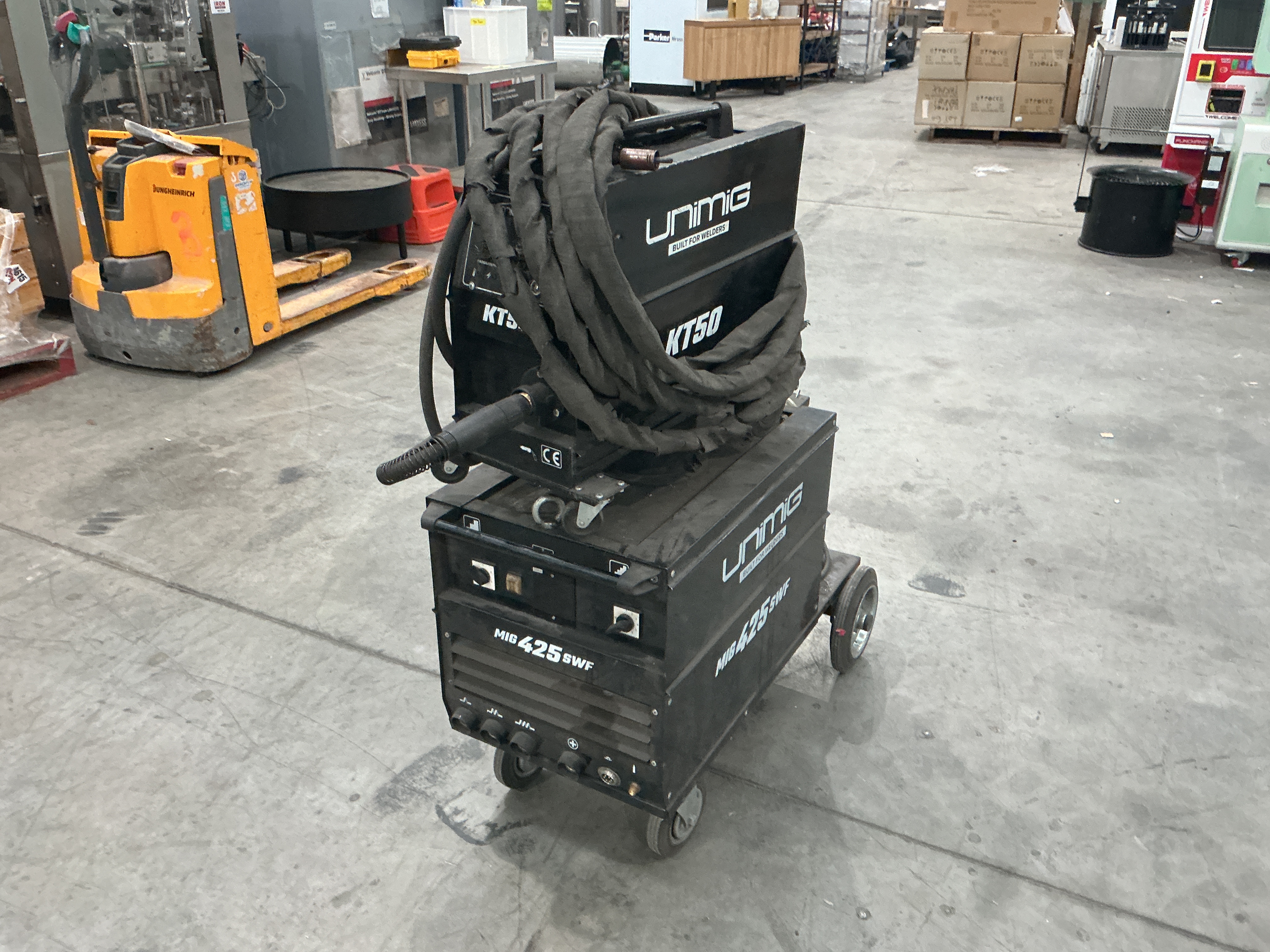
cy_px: 476
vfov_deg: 48.2
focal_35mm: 29
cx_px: 635
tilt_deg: -25.3
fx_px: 1064
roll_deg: -0.6
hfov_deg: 61.7
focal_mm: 3
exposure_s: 1/60
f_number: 1.8
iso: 200
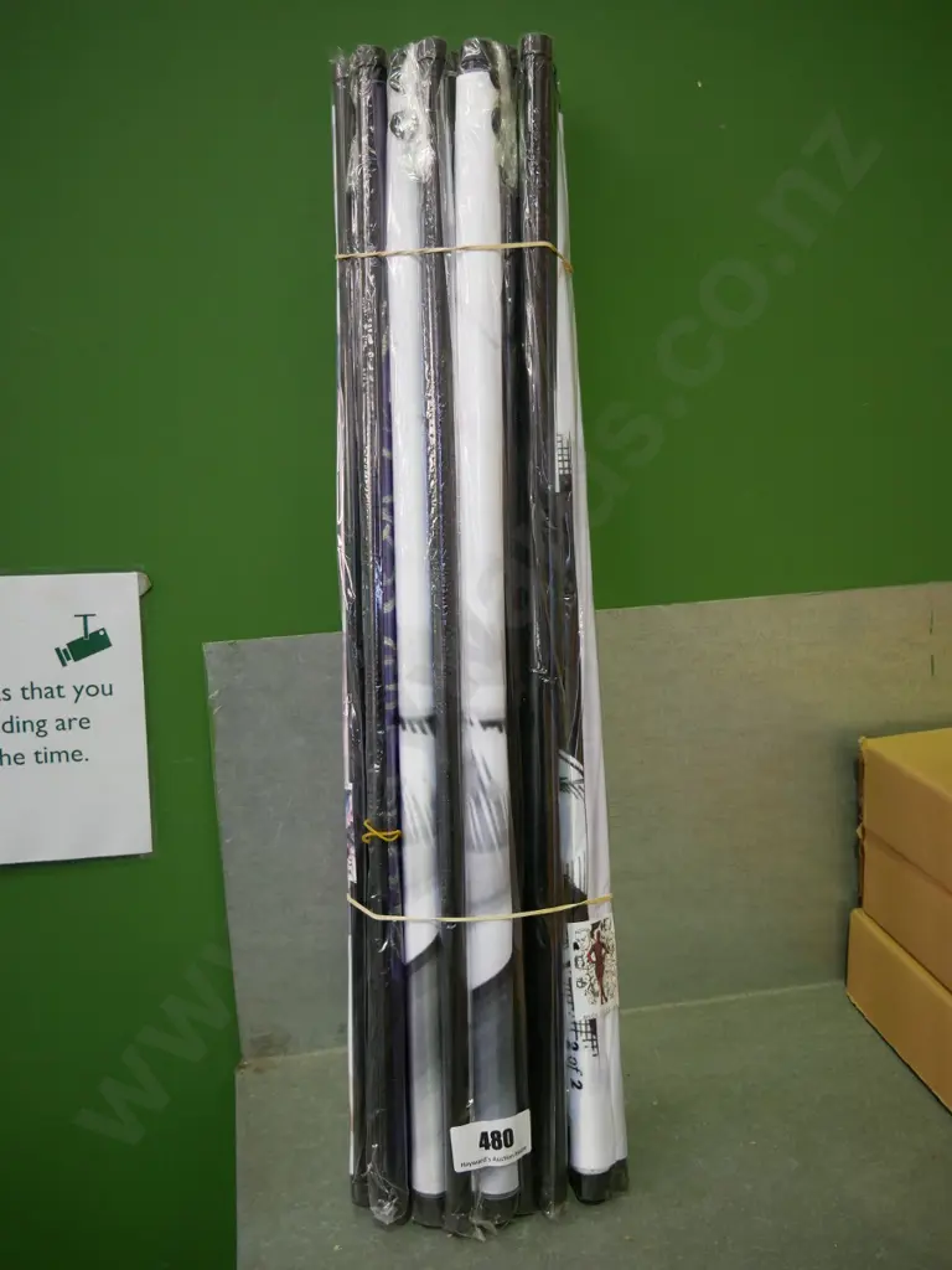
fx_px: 1320
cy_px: 635
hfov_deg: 39.7
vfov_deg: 51.4
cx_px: 476
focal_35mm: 36
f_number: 3.9
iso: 800
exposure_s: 1/60
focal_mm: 18
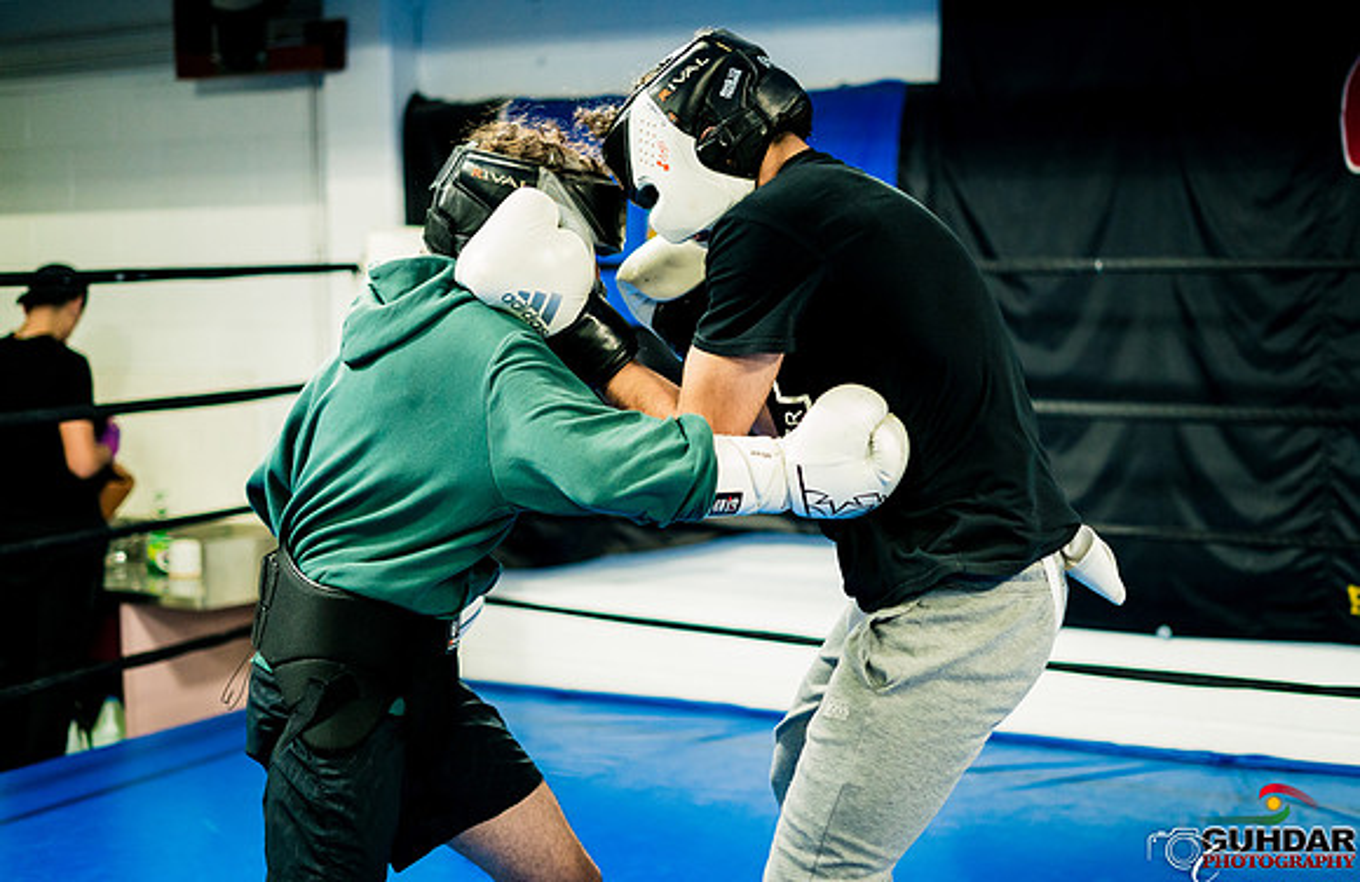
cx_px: 683
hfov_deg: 35.4
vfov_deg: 23.4
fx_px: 2128
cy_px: 371
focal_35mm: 57
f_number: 1.8
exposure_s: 1/640
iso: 3200
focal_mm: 50
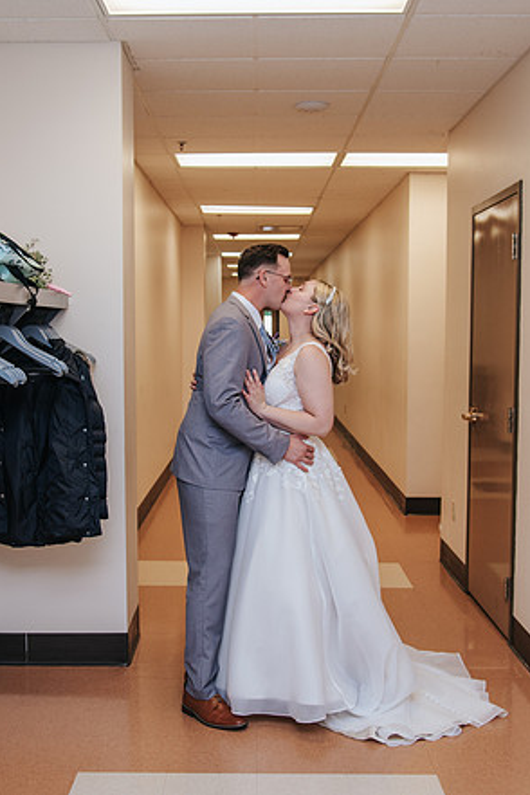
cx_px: 237
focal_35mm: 46
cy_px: 391
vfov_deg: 42.7
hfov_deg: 29.2
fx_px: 1016
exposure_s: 1/200
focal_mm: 30
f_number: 4
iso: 800
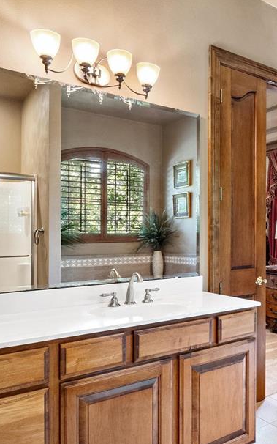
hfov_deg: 39.5
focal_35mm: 31
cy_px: 246
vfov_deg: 61.1
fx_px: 374
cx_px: 208
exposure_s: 1/25
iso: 400
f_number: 10
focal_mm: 9
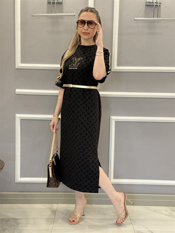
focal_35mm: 48
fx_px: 324
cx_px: 88
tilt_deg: -5.2
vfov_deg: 39.7
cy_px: 116
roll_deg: -1.8
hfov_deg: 30.3
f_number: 1.78
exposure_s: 1/77
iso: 100
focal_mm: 6.76
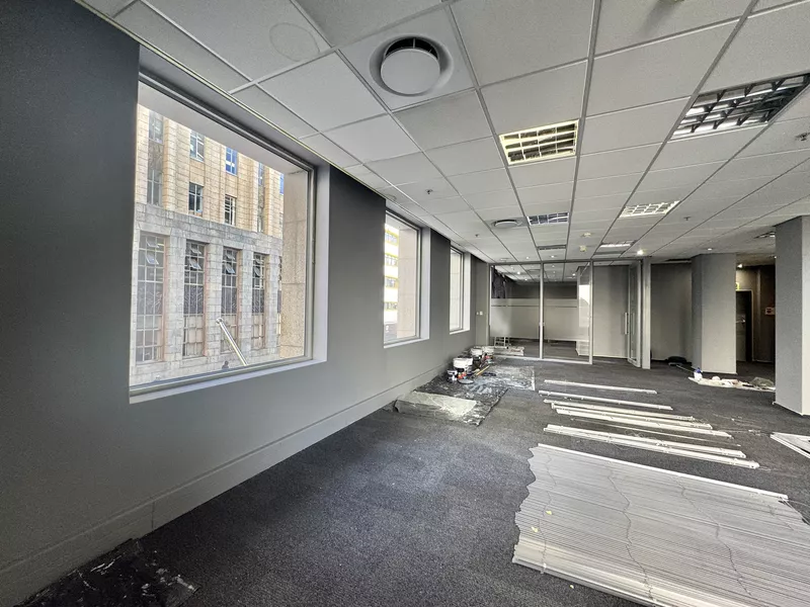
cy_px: 304
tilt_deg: +0.5
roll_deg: -1.0
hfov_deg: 102.1
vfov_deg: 85.7
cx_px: 405
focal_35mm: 14
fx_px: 328
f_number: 2.2
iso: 100
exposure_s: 1/99
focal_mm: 2.22
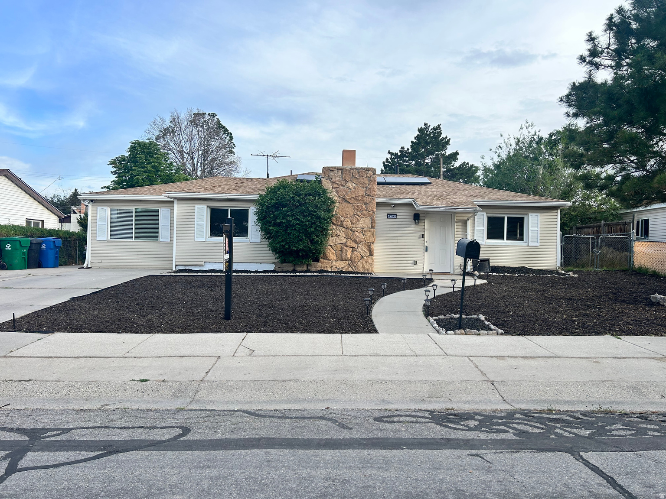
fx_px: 500
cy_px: 250
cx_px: 333
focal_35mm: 26
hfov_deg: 67.3
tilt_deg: -0.7
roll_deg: -1.4
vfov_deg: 53.1
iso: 50
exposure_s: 1/1395
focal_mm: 5.7
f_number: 1.5
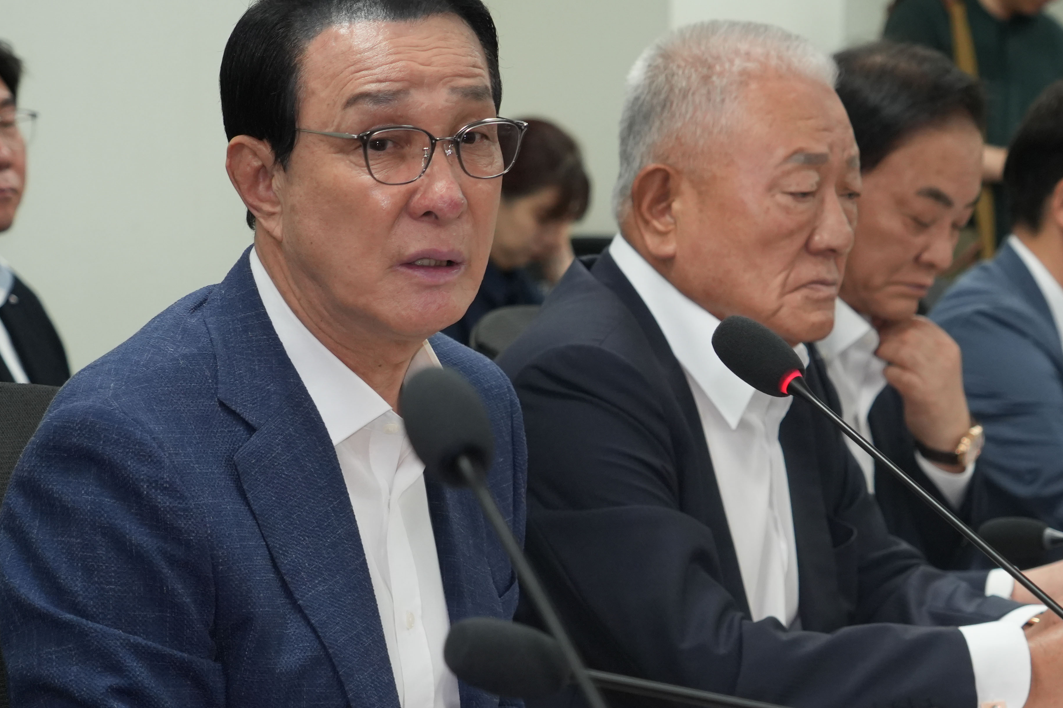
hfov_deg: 13.3
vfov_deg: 8.9
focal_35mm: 154
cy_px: 488
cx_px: 798
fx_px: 4547
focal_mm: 80
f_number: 5.6
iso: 1600
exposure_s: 1/125
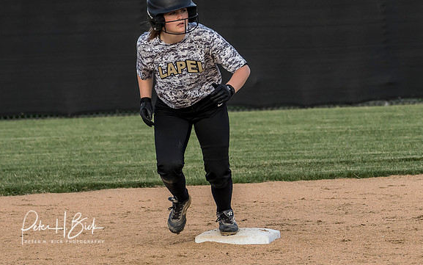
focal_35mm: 457
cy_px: 50
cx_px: 183
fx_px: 5270
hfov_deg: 4.6
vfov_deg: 2.9
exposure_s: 1/1000
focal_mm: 138
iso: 400
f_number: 5.6
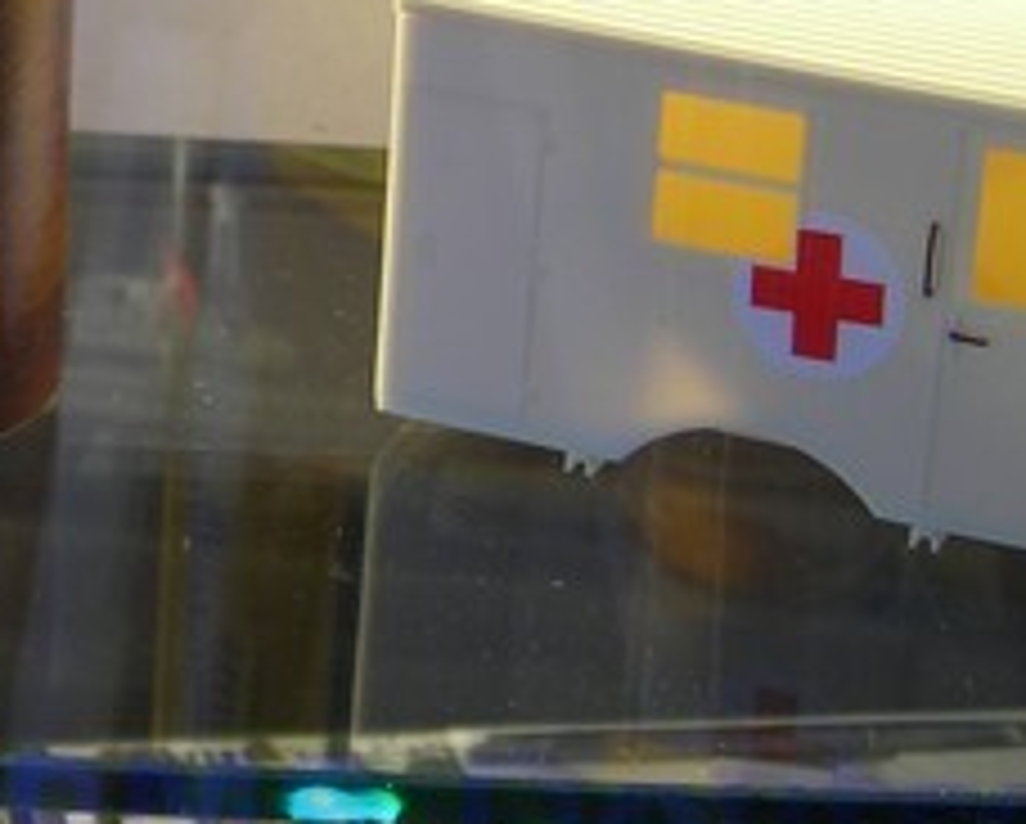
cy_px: -320
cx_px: 4
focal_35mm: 130
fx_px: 3953
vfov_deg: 11.5
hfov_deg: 14.6
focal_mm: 6.3
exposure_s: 1/13.4
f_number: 3.2
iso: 50
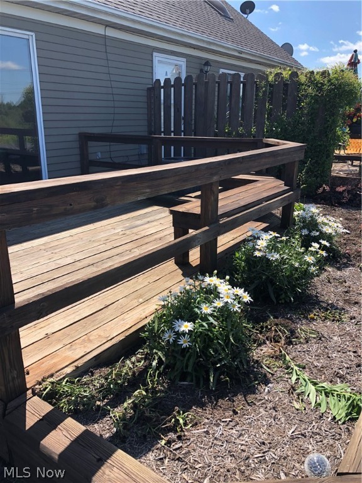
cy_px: 242
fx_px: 390
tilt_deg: -16.6
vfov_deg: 63.4
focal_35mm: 28
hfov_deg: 49.7
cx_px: 181
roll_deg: -1.7
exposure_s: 1/827
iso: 20
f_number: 1.8
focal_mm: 3.99
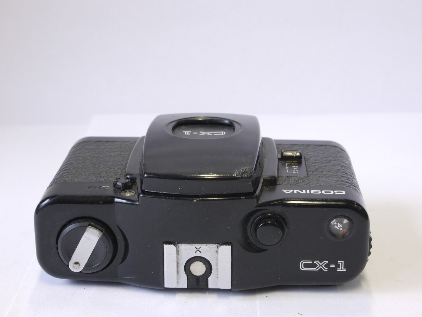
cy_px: 158
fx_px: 902
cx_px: 211
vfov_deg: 19.9
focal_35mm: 74
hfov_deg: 26.3
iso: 400
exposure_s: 1/10
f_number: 11
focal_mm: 37
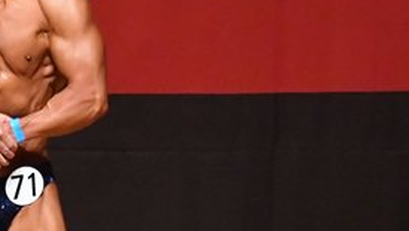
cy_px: 155
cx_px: -28
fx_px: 9136
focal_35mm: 842
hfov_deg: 2.6
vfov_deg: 1.4
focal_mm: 190
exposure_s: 1/400
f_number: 5.6
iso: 10000
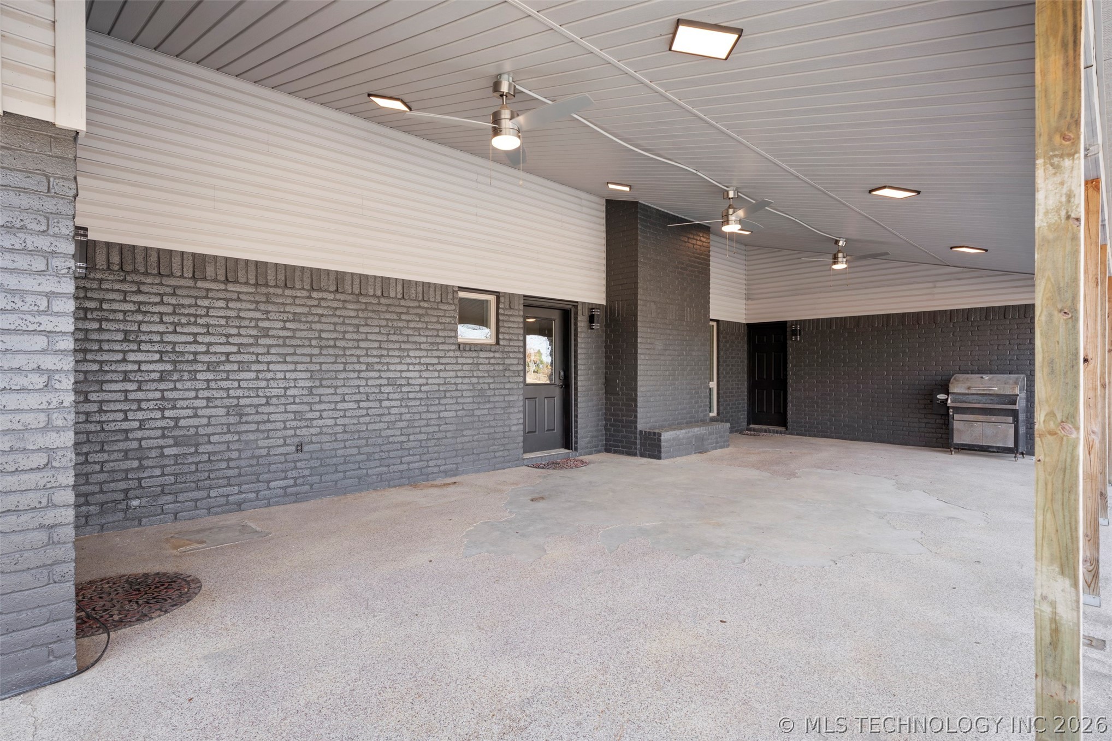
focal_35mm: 18
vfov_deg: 68.3
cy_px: 370
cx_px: 556
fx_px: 547
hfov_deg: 91.0
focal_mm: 17.7
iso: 125
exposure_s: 1/13
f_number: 8
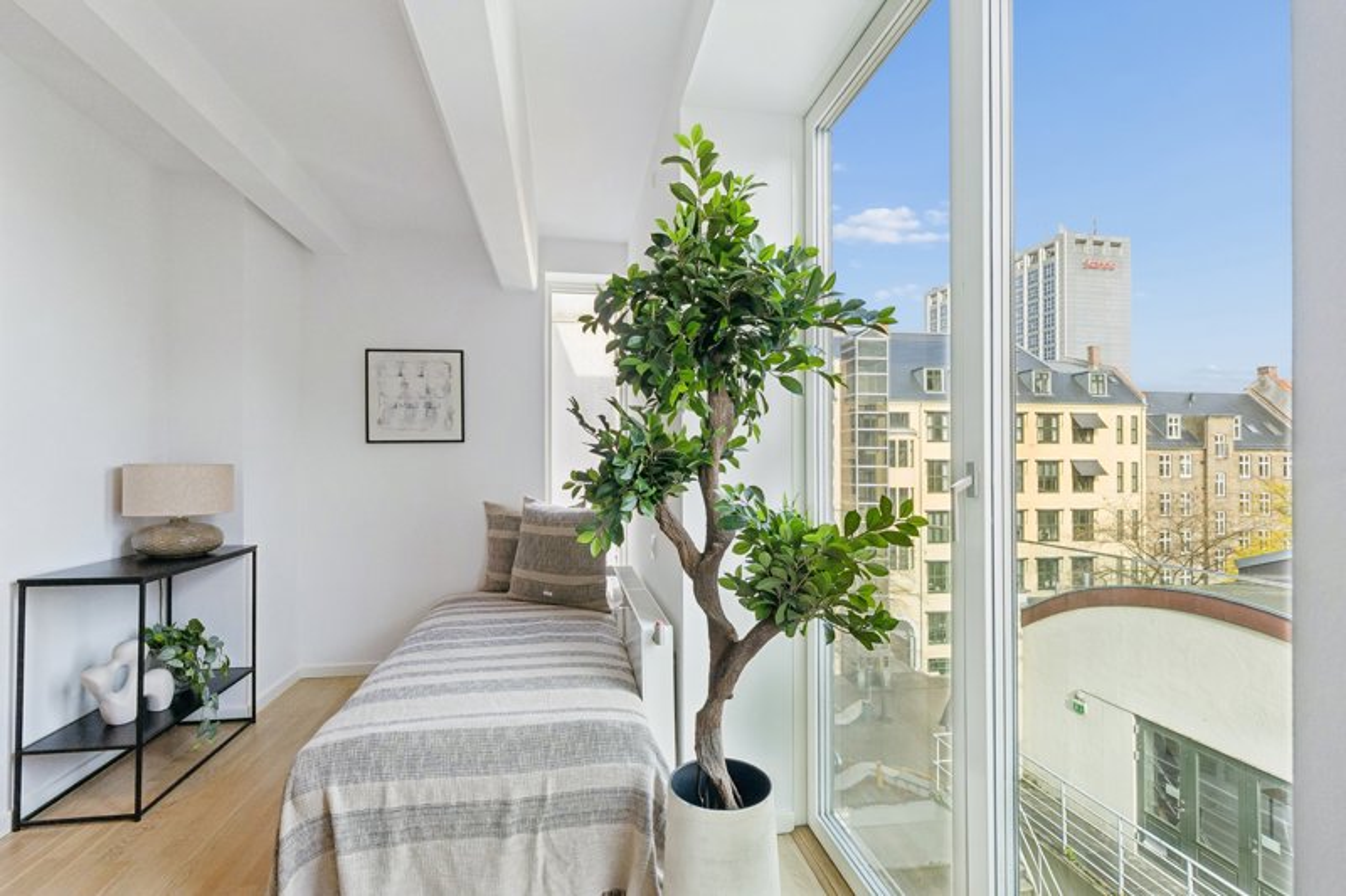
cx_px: 673
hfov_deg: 92.5
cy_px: 448
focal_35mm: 17
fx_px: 645
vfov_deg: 69.6
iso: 200
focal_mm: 11.5
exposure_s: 1/100
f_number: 8
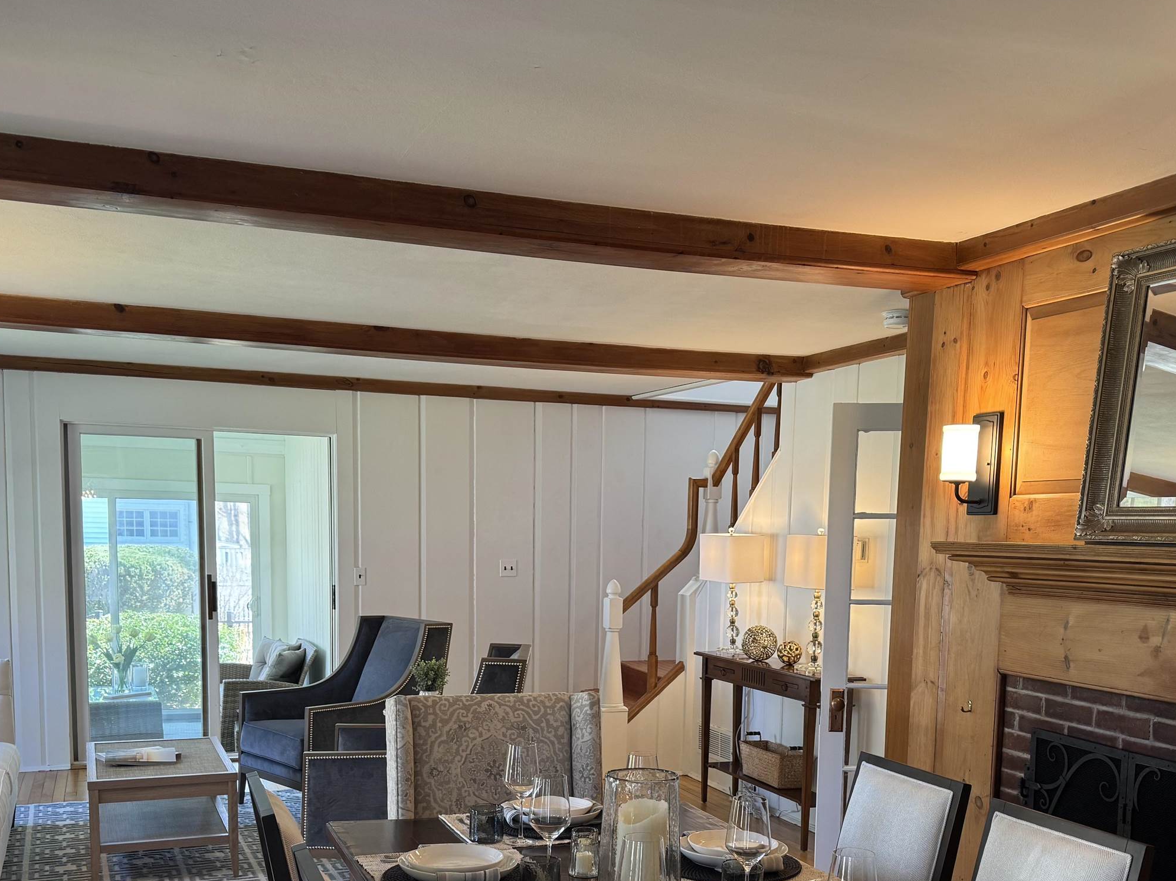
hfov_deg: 50.1
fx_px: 1257
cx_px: 598
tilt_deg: -7.2
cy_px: 671
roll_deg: -1.5
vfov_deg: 37.6
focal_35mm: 37
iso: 100
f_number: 1.78
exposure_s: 1/60
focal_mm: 6.76
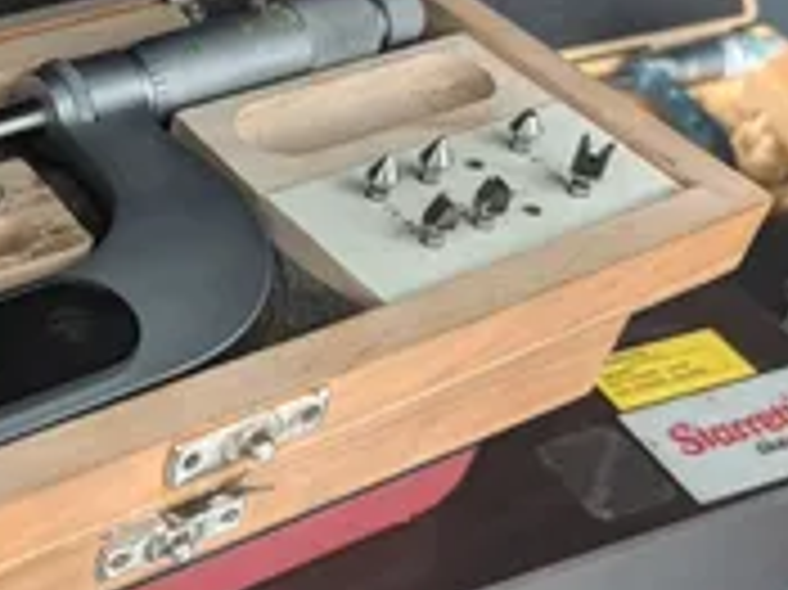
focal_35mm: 55
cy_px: 300
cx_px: -14
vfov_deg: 26.5
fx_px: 1251
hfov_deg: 32.0
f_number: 1.68
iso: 1535
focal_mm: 6.9
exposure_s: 1/53.5
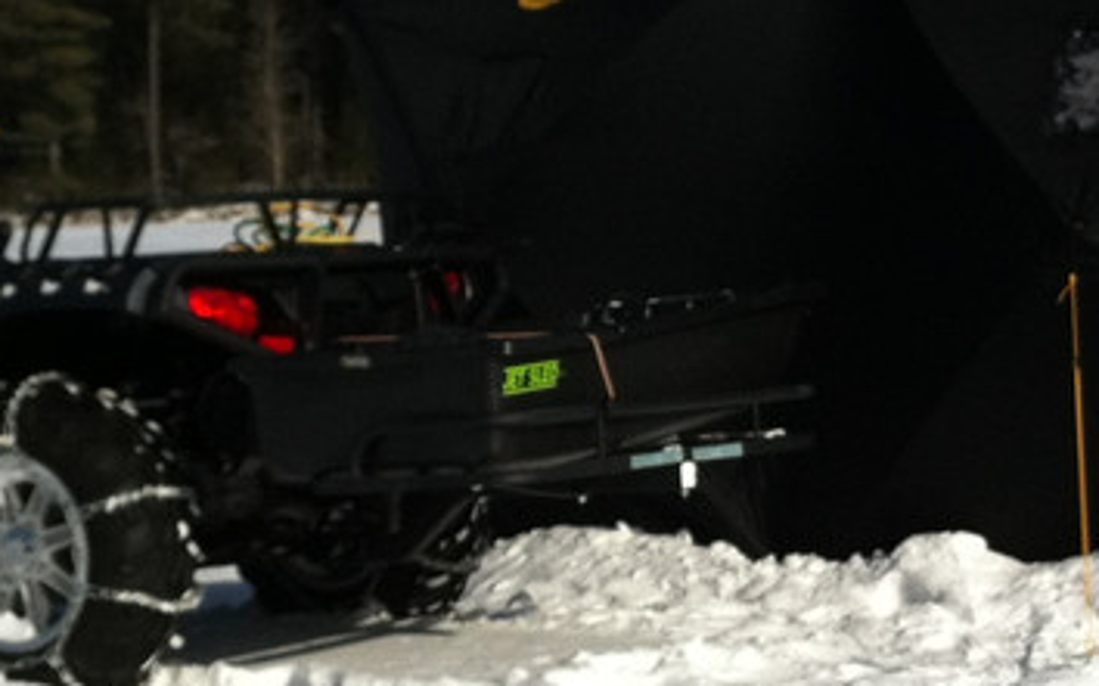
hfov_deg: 18.6
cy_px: 310
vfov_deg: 11.7
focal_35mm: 112
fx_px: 3353
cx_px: 610
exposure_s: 1/2742
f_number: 2.8
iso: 80
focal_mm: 3.85
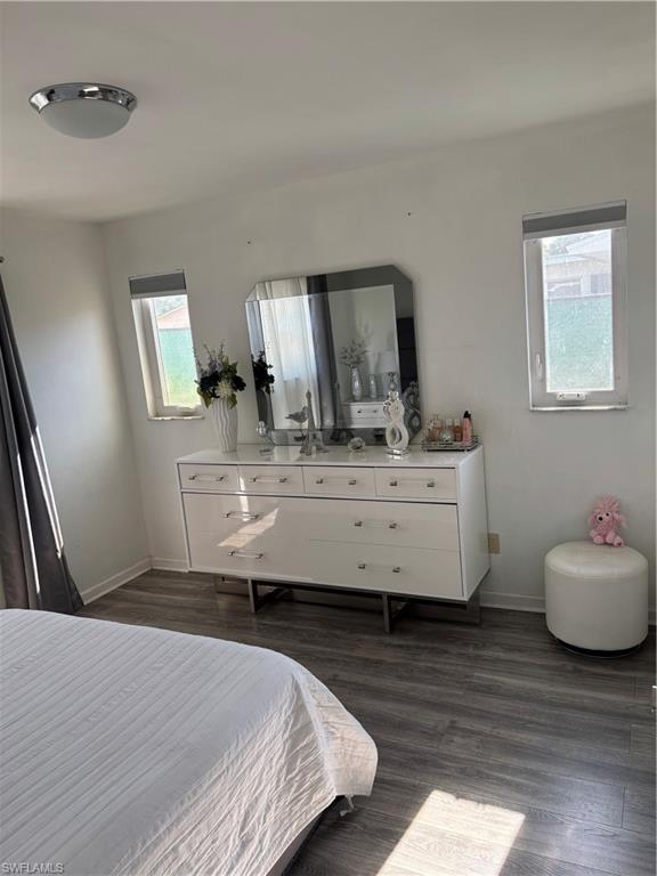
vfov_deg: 67.3
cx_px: 328
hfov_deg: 53.1
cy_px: 438
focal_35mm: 26
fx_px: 658
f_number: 1.6
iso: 50
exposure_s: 1/120
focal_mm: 5.96
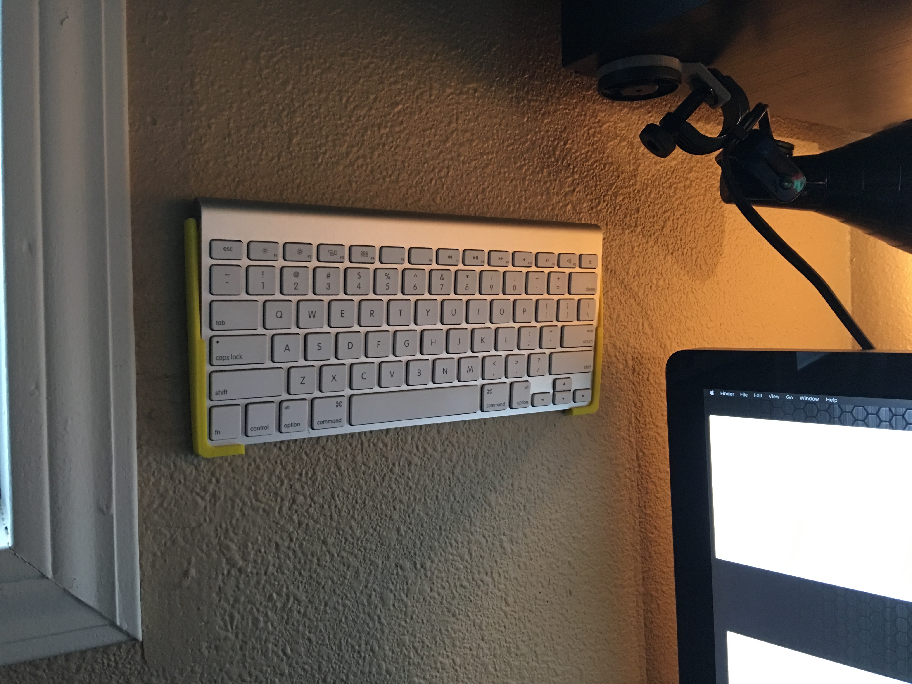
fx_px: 764
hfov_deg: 61.7
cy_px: 342
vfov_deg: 48.2
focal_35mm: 29
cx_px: 456
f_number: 2.2
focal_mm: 4.15
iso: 100
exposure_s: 1/10
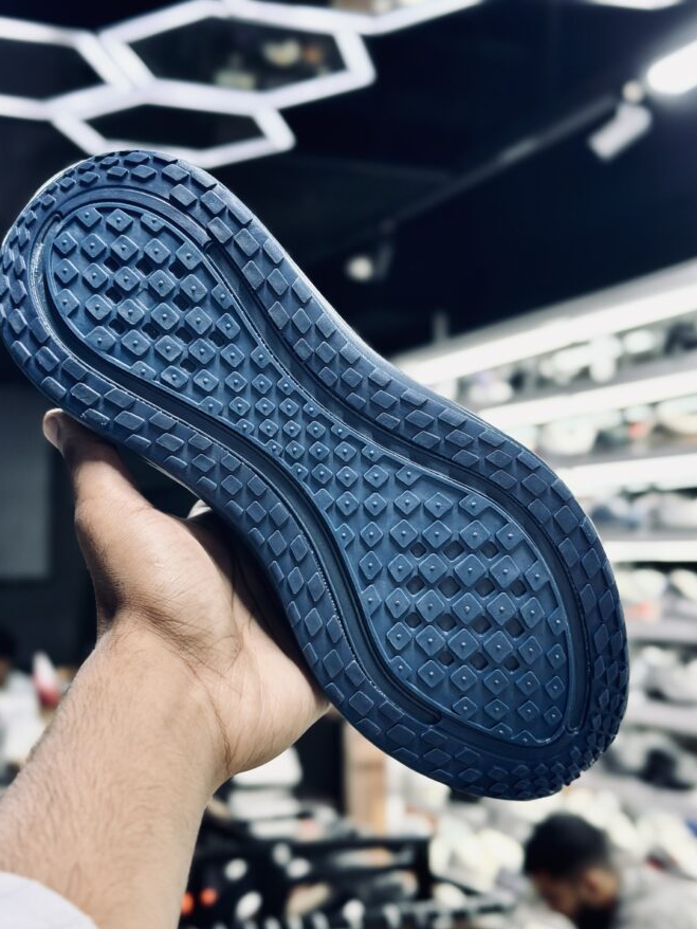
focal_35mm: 51
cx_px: 330
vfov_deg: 37.5
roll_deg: -0.5
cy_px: 493
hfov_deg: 28.6
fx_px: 1369
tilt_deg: +4.5
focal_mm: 6.86
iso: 200
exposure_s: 1/100
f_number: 1.78
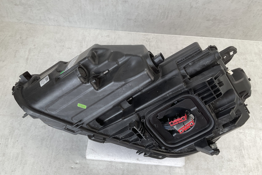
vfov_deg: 42.3
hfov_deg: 60.3
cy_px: 94
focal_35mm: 31
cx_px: 133
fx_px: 226
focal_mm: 3
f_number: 1.8
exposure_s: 1/120
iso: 20
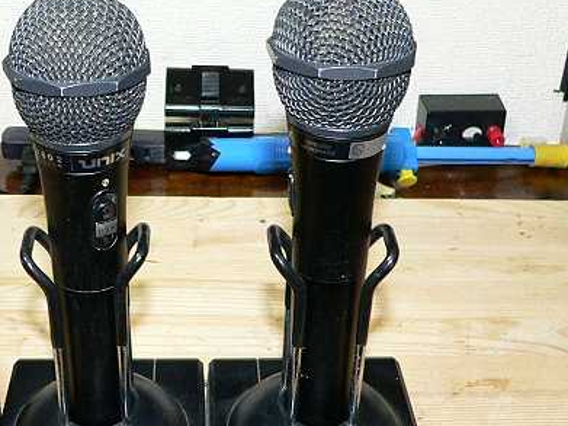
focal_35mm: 59
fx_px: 968
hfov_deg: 32.1
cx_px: 139
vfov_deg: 24.8
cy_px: 217
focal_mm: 6
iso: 400
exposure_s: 1/60
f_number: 2.8
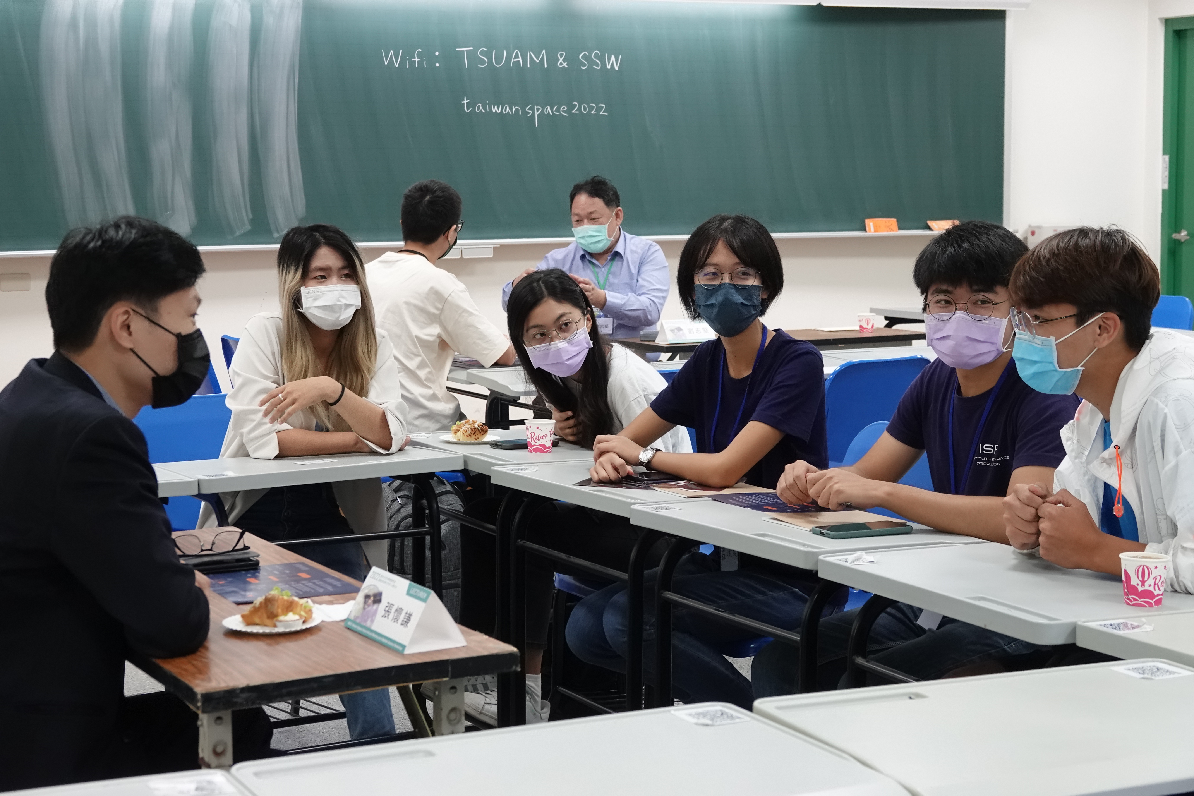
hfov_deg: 32.9
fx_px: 2023
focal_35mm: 61
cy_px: 398
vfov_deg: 22.3
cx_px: 597
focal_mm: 22.19
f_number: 3.5
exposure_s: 1/250
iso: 1600
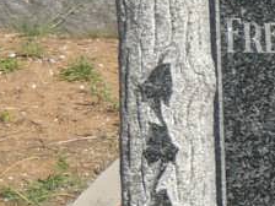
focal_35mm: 295
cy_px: 85
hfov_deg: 6.3
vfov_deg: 5.0
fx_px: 2344
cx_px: 706
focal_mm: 7.6
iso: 100
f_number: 5.6
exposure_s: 1/400
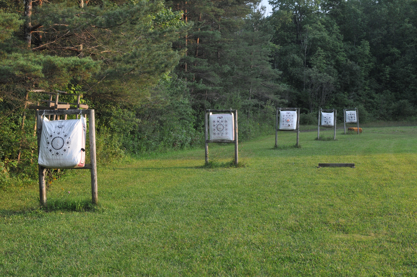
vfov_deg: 25.7
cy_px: 138
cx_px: 208
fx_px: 607
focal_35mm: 52
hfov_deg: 37.9
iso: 400
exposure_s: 1/200
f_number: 7.1
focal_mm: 35
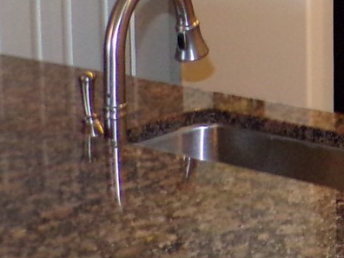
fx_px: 964
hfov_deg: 16.0
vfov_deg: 14.4
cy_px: -109
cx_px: 678
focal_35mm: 97
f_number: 3
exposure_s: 1/34
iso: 411
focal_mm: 4.3
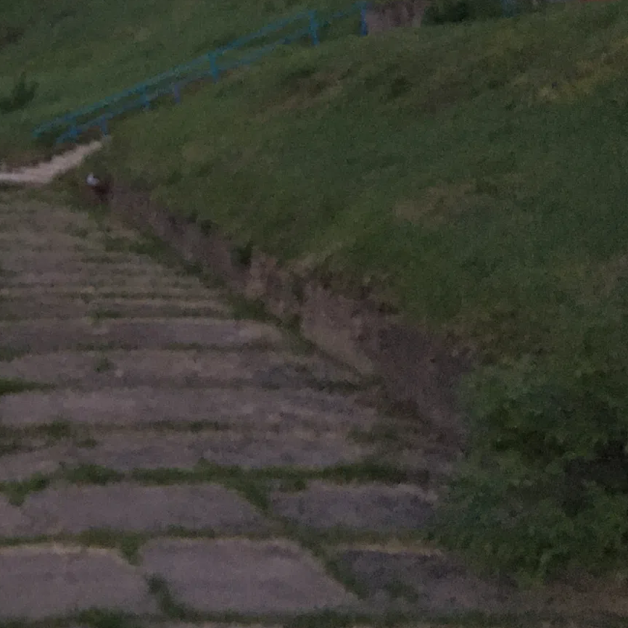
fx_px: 1457
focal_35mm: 71
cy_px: 105
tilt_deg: -2.1
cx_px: -150
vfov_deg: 23.9
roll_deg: +0.2
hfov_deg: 22.2
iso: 400
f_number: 2.2
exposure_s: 1/17
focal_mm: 4.15
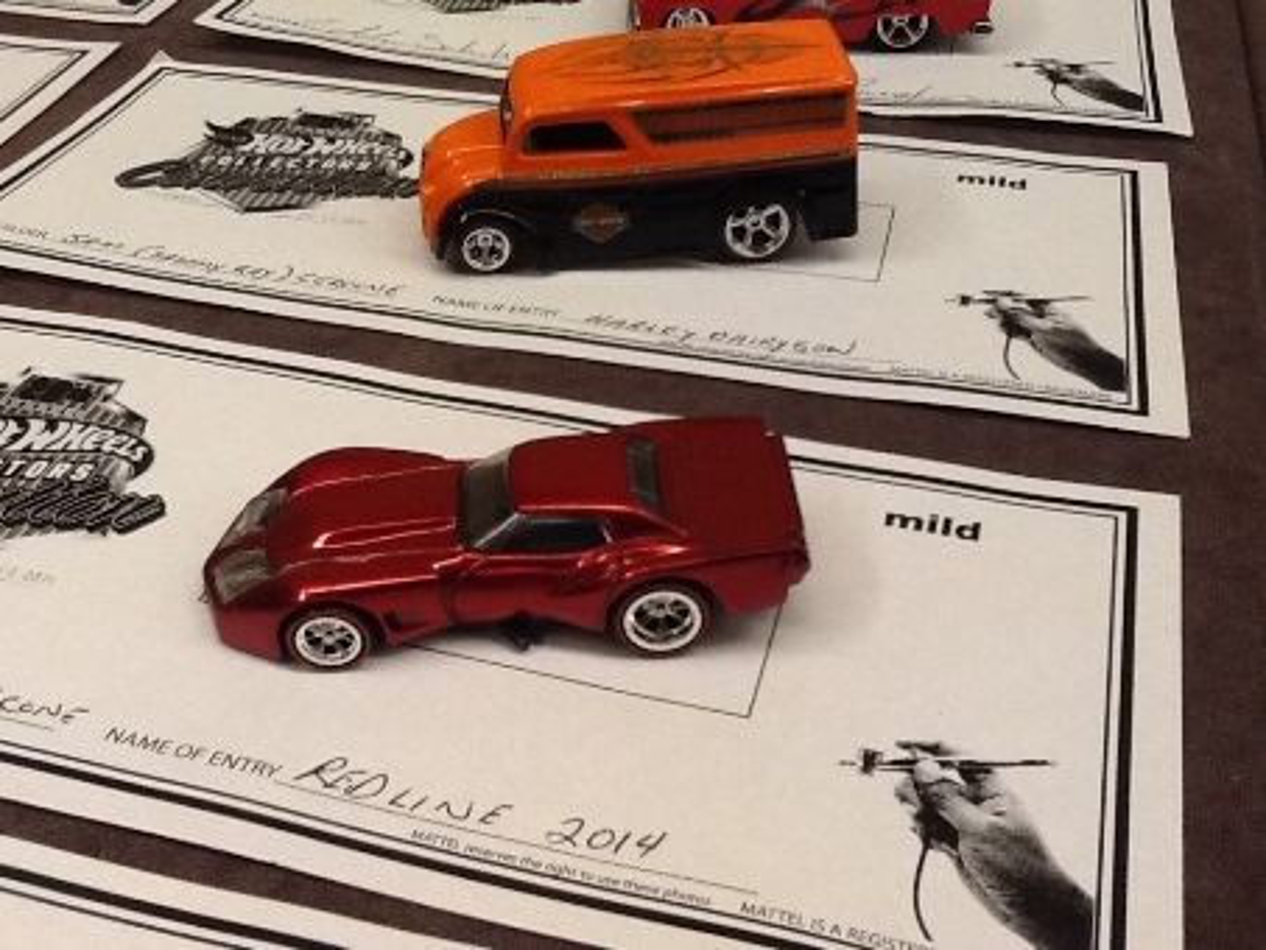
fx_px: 1610
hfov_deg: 42.9
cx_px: 633
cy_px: 475
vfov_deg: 32.9
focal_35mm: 44
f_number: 2.4
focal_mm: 2.03
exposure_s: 1/30
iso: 100
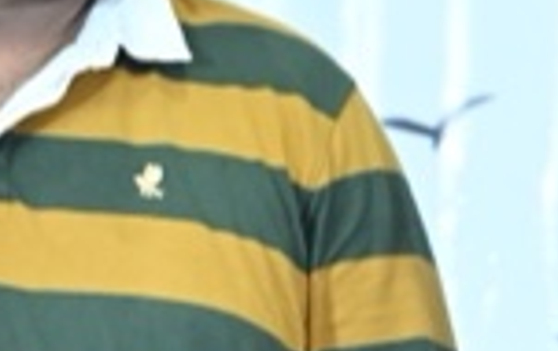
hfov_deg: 4.4
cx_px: 916
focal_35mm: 478
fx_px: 7283
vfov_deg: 2.8
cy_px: 388
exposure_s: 1/160
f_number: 4
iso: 1000
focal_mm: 71
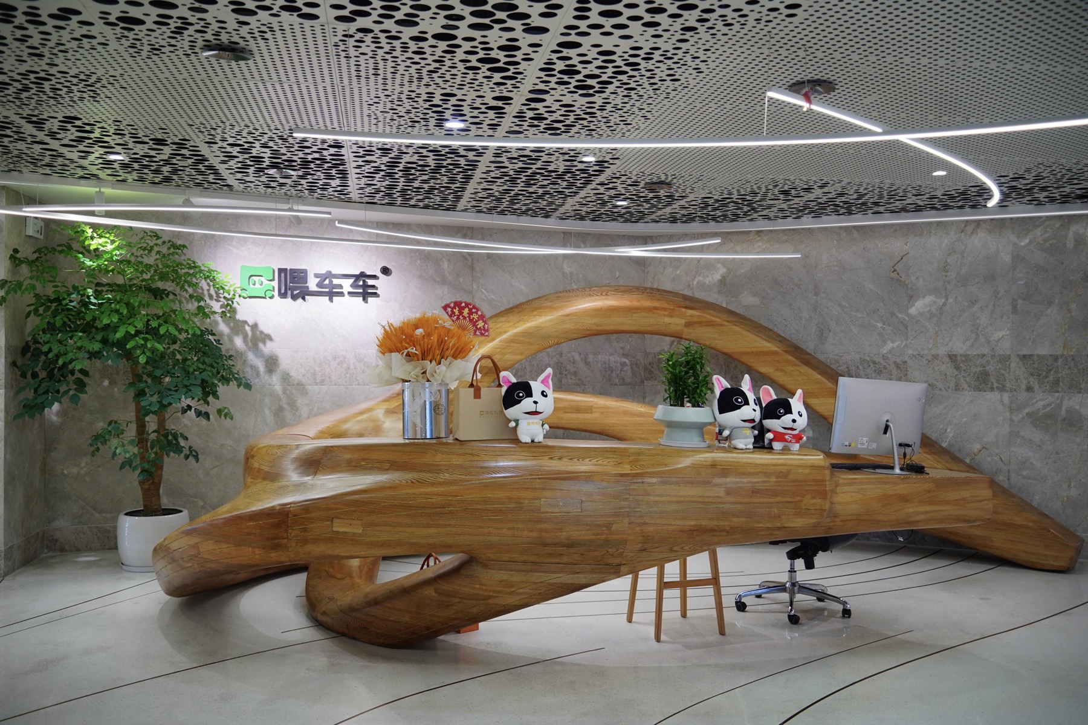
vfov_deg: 42.3
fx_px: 937
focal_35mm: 31
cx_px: 544
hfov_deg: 60.3
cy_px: 362
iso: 640
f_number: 3.2
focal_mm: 31
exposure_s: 1/200
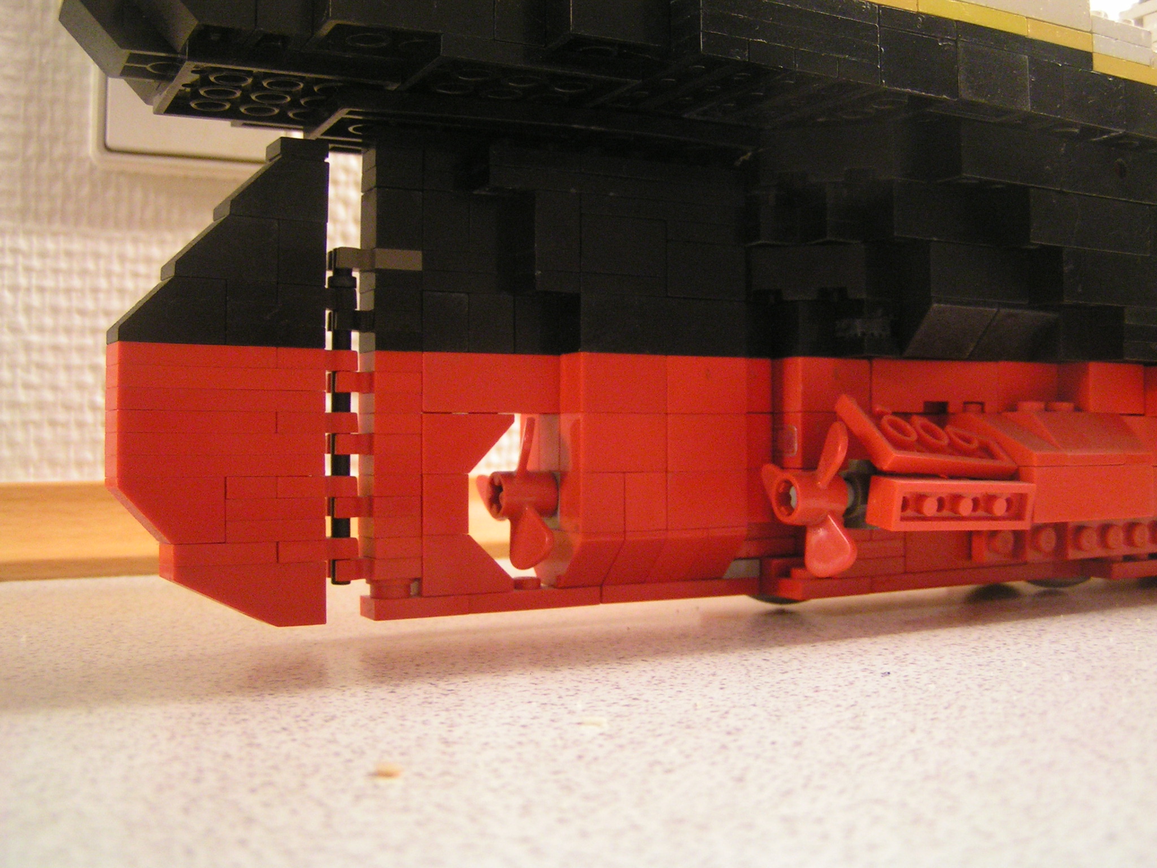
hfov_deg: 49.0
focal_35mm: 38
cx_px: 578
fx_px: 1270
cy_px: 434
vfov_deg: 37.7
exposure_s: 1/15
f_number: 2.8
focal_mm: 5.8
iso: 200
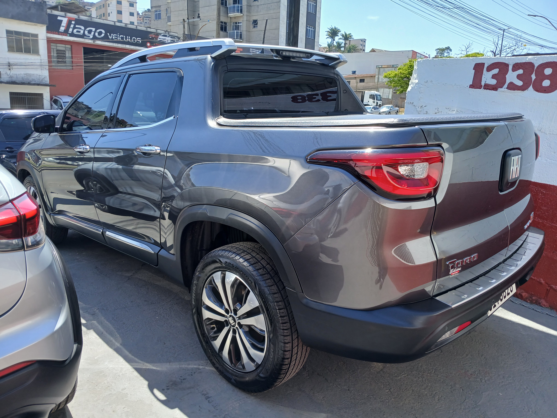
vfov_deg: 53.1
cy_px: 209
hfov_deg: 67.3
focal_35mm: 26
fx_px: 418
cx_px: 278
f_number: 1.8
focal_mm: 3.98
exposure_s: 1/170
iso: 20
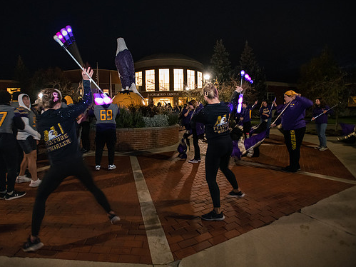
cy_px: 130
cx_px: 158
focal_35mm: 19
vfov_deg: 68.6
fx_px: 195
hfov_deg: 84.4
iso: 5000
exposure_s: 1/30
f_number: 3.2
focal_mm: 17
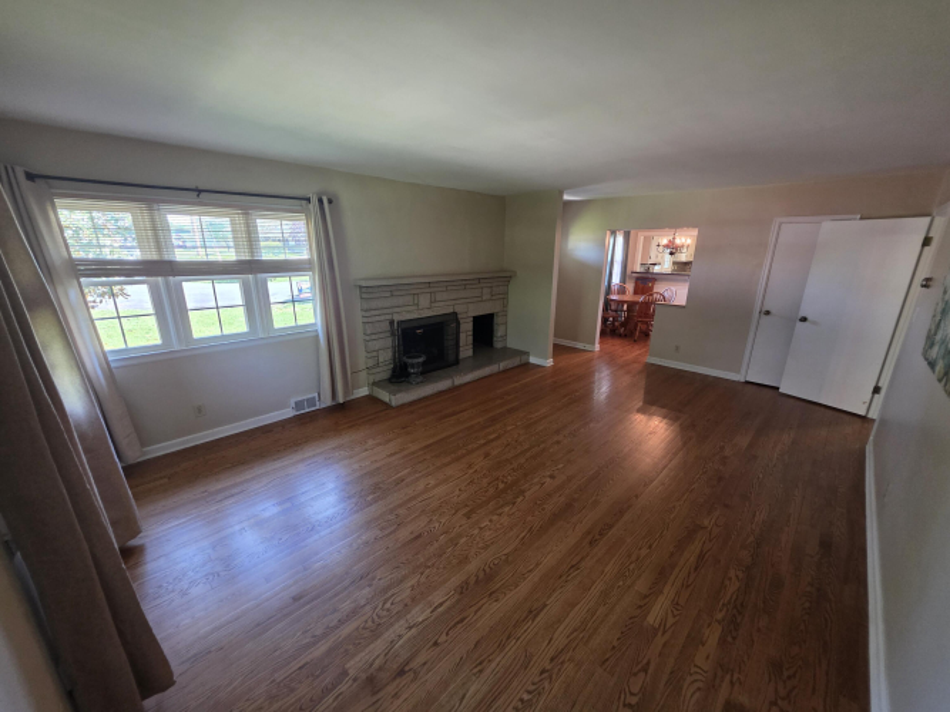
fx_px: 357
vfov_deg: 89.9
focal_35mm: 13
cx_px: 475
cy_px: 356
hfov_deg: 106.2
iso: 400
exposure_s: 1/60
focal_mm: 2.2
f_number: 1.9
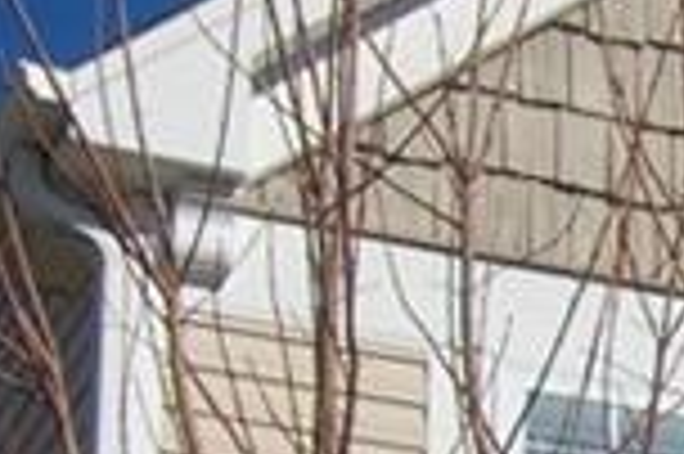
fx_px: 4593
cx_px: 1710
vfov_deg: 5.4
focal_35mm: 242
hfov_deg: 7.8
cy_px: 1290
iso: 200
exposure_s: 1/500
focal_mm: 24
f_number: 11
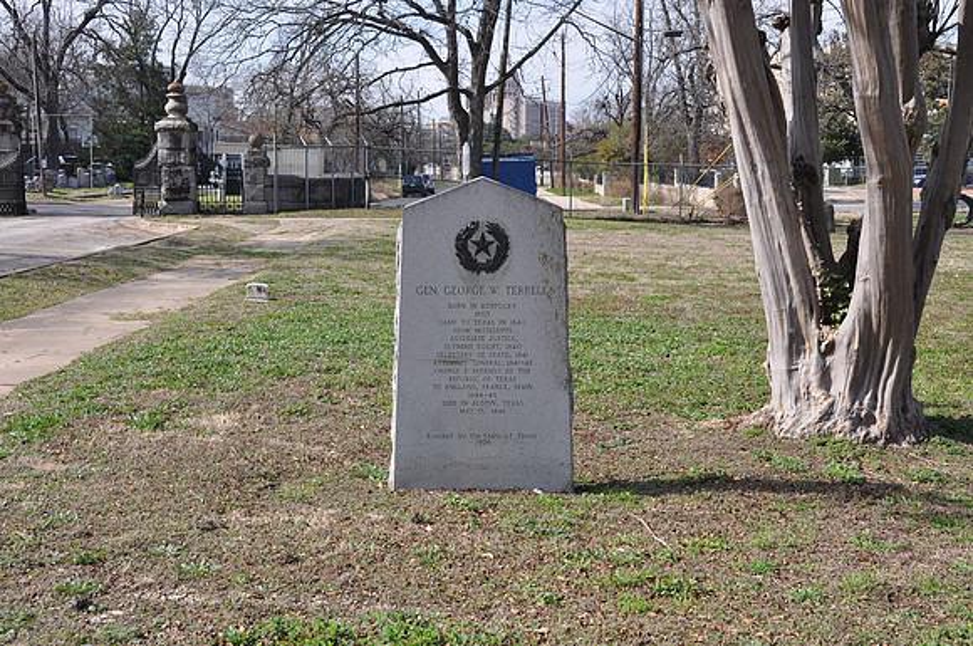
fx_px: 1296
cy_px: 323
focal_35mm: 48
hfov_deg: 41.2
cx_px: 486
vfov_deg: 28.0
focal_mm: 32
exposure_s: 1/320
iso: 200
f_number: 9
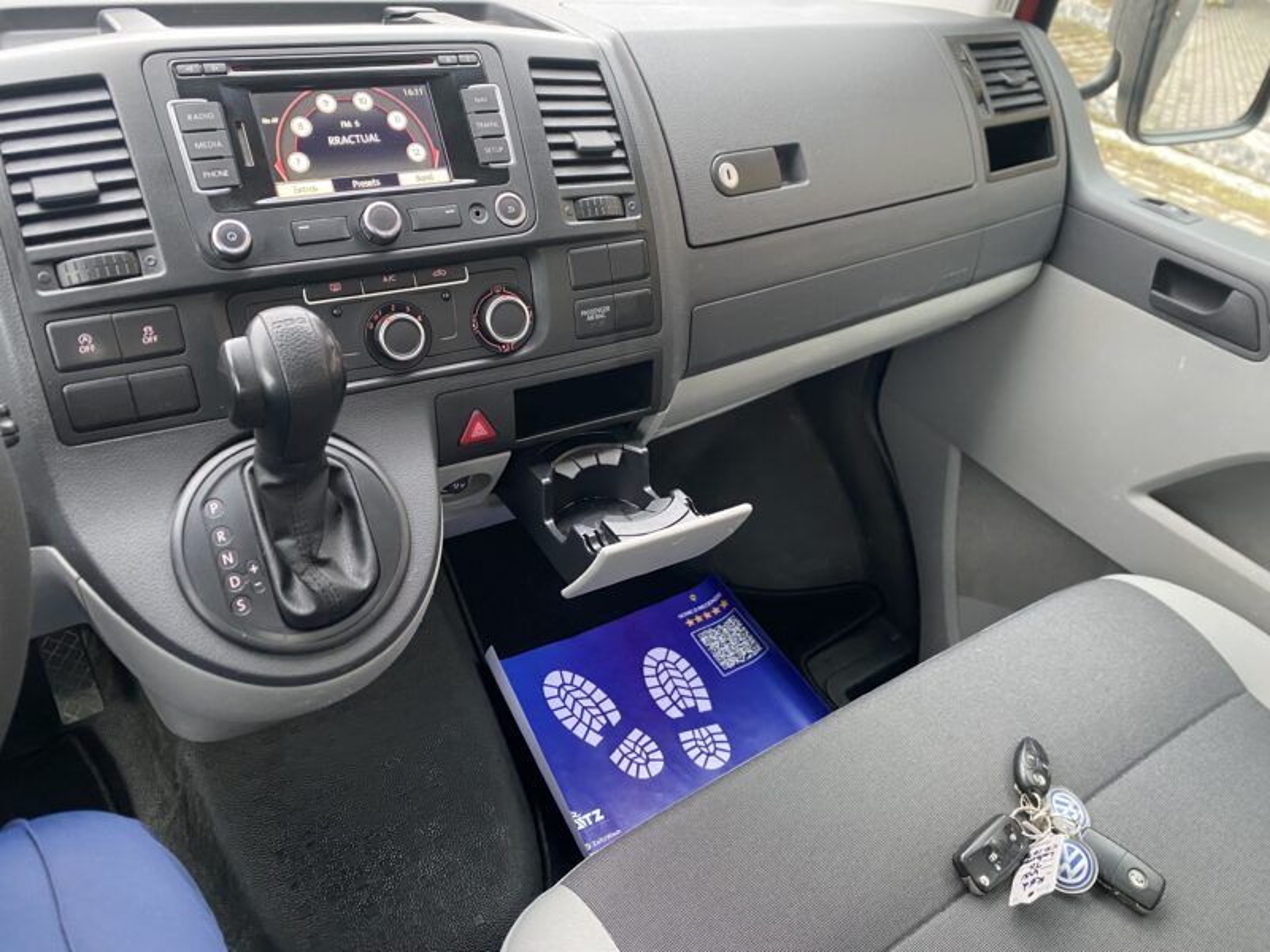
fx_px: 954
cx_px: 635
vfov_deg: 53.1
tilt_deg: -36.9
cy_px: 476
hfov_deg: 67.3
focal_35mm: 26
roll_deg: -7.7
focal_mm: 4.25
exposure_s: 1/50
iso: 320
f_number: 1.8
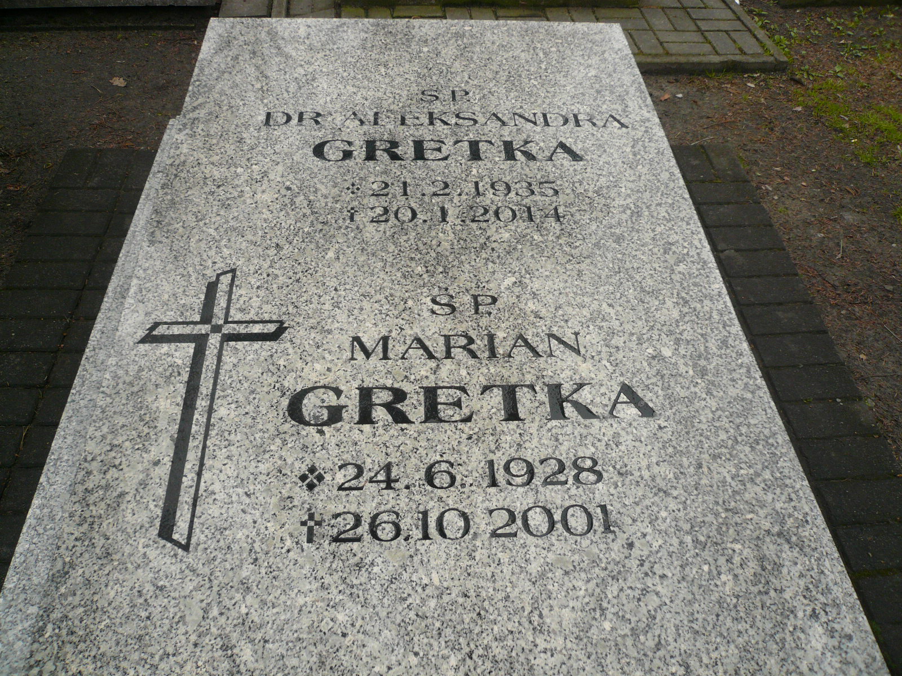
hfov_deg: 63.4
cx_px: 451
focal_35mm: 28
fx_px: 730
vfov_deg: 49.7
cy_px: 338
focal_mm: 4.6
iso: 100
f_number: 2.8
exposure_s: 1/200
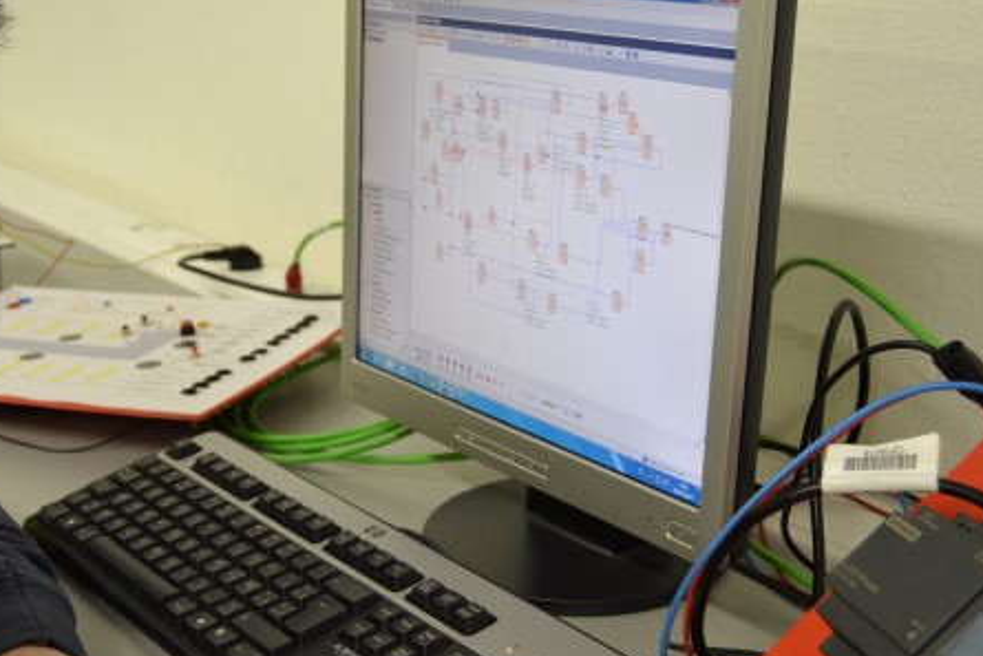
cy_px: 382
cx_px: 338
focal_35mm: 56
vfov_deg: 24.3
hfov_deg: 35.4
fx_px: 1524
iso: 720
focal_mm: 23
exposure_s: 1/60
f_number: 3.8
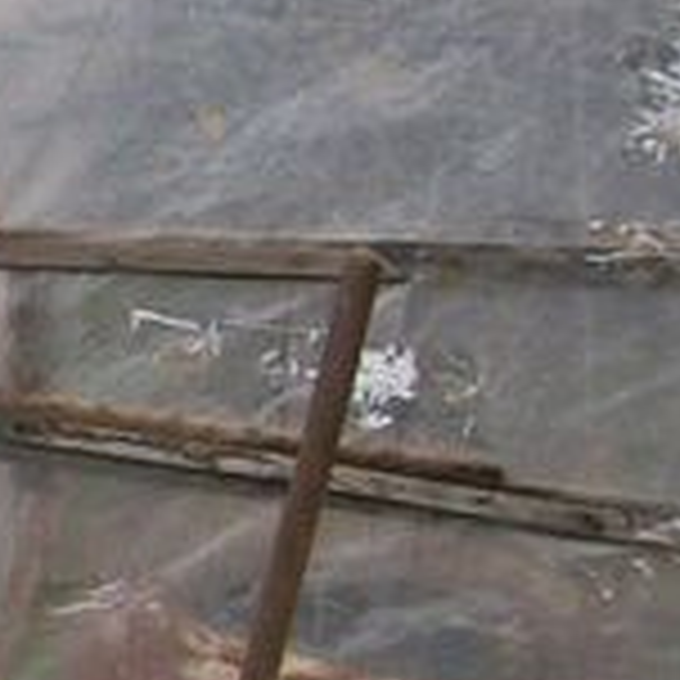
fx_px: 3267
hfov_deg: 10.6
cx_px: -793
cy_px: 203
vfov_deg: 11.9
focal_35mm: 147
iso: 80
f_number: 2.7
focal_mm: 6
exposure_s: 1/575
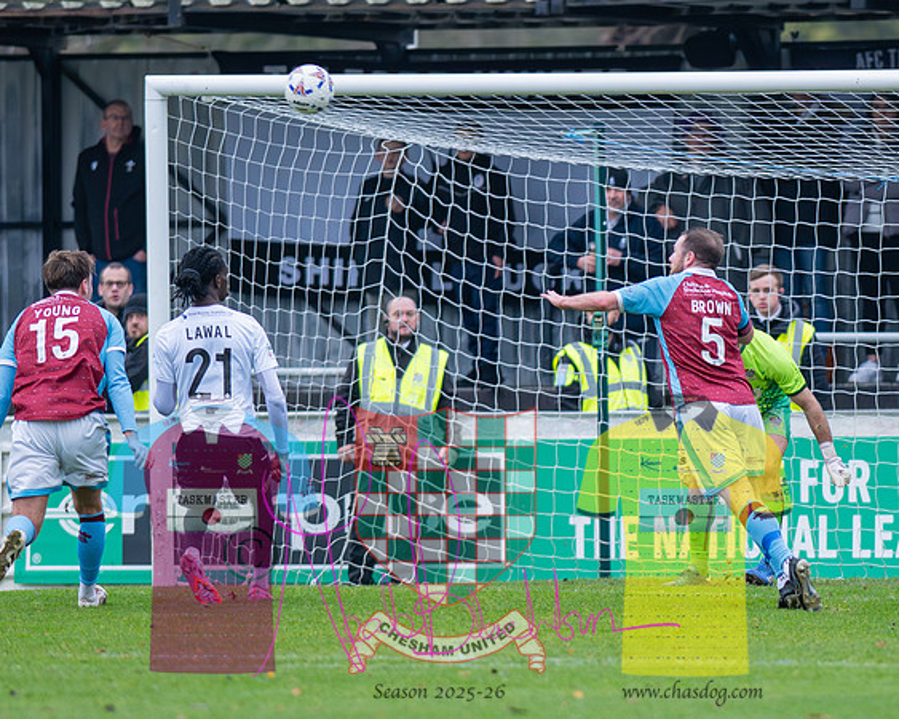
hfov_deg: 2.9
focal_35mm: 657
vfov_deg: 2.4
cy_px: 442
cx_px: 699
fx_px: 17462
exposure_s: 1/1600
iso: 1600
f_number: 2.8
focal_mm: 300
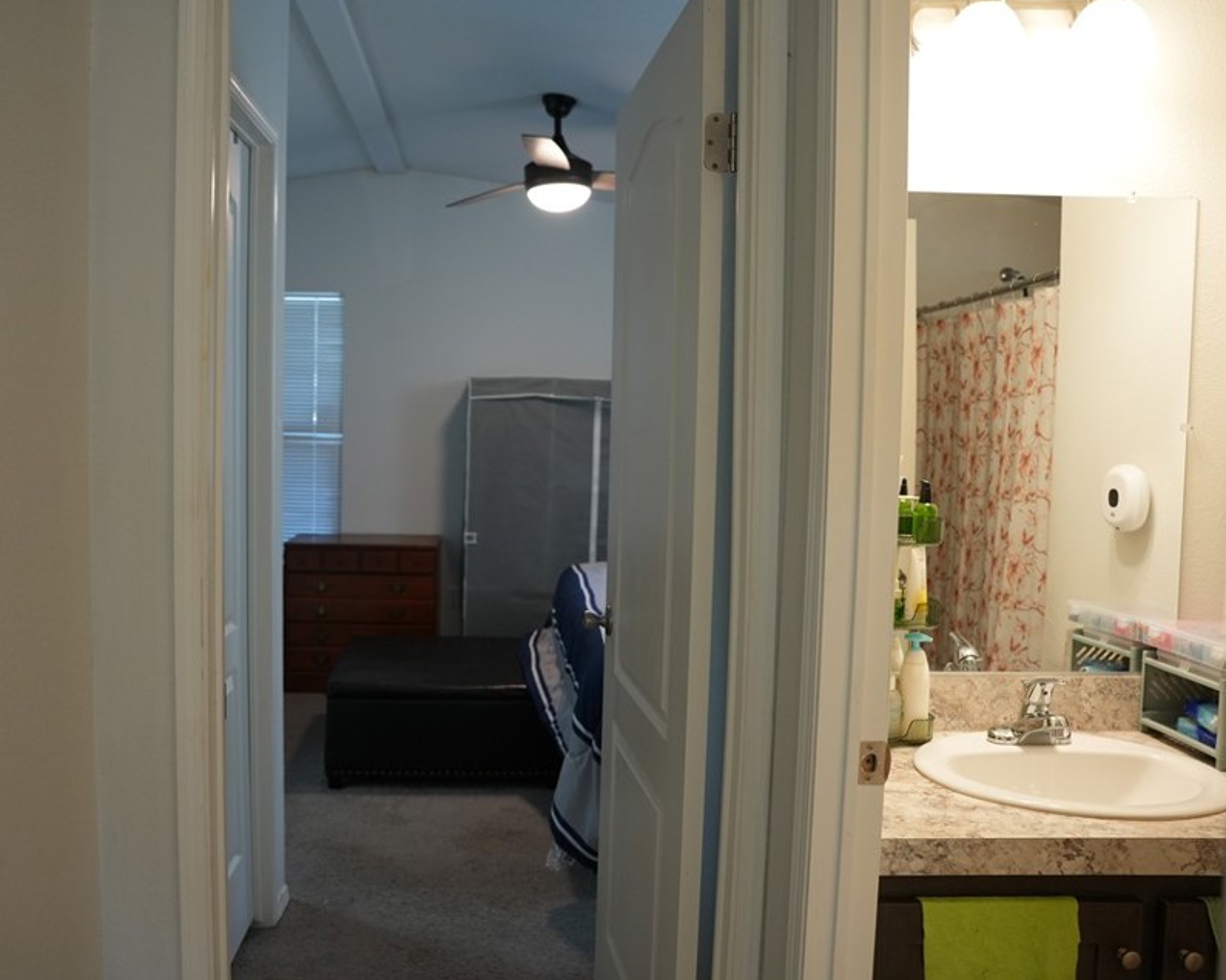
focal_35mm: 29
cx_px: 501
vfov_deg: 50.0
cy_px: 497
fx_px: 1052
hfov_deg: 60.0
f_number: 3.5
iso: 1600
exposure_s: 1/160
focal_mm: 24
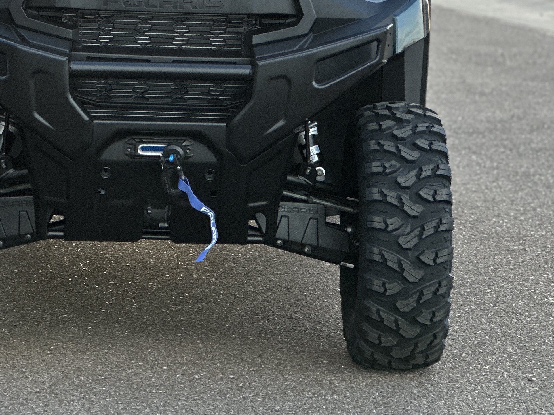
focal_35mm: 159
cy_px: 2
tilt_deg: -3.2
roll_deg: +0.3
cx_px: 165
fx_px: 2544
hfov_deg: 12.4
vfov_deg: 9.3
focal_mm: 9
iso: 160
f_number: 2.8
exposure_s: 1/121
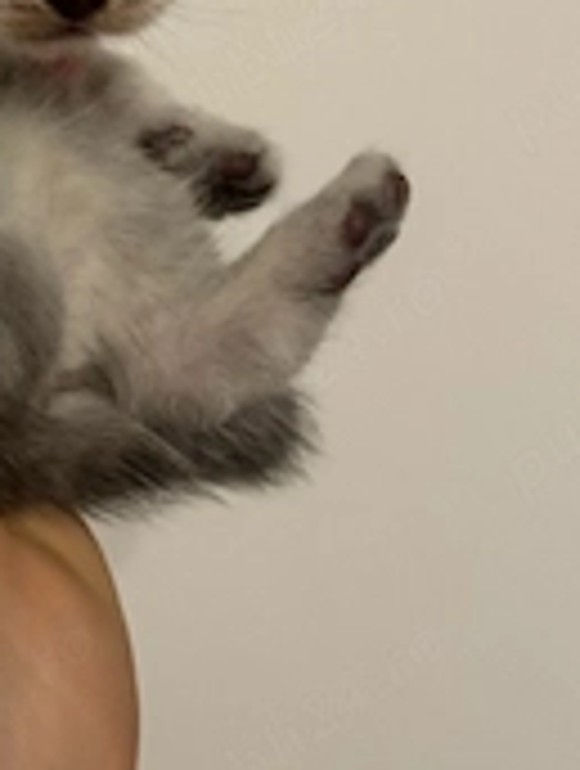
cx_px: 40
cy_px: 86
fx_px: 2493
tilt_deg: -3.7
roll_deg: -1.6
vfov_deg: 17.3
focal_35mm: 112
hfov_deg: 13.1
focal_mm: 6.76
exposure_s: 1/33
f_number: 1.78
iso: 200
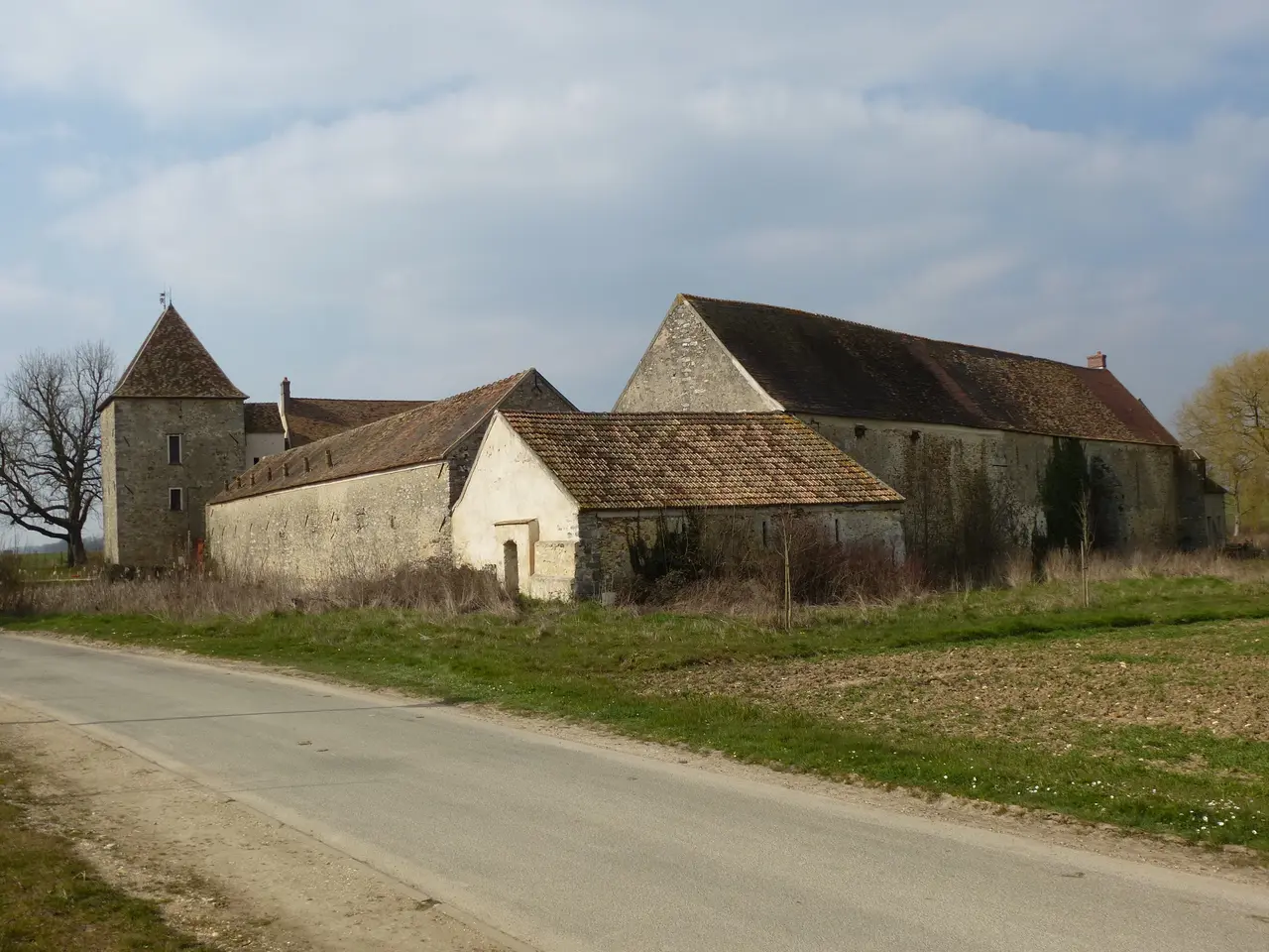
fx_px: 1210
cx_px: 634
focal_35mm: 33
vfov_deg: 42.9
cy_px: 476
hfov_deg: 55.4
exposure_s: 1/1300
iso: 100
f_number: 4
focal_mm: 5.9
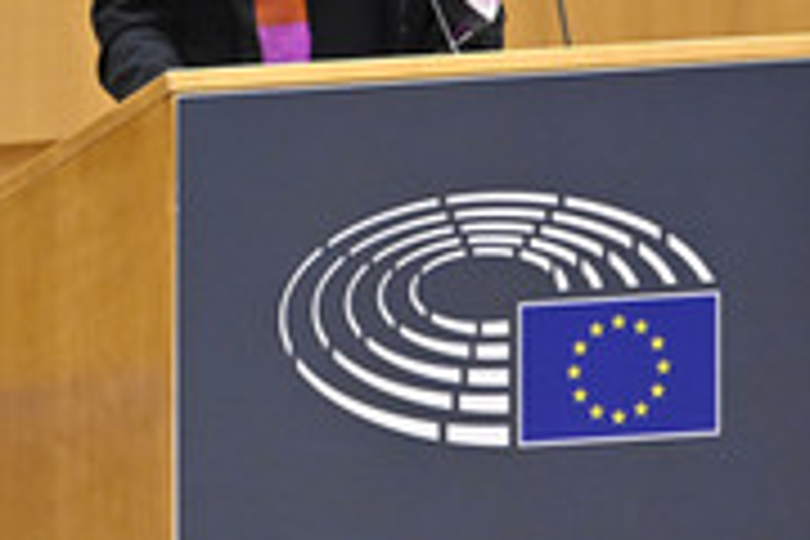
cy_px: -14
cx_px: 286
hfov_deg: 1.9
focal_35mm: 1101
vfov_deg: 1.2
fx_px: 24771
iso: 5000
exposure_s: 1/640
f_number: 6
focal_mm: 440
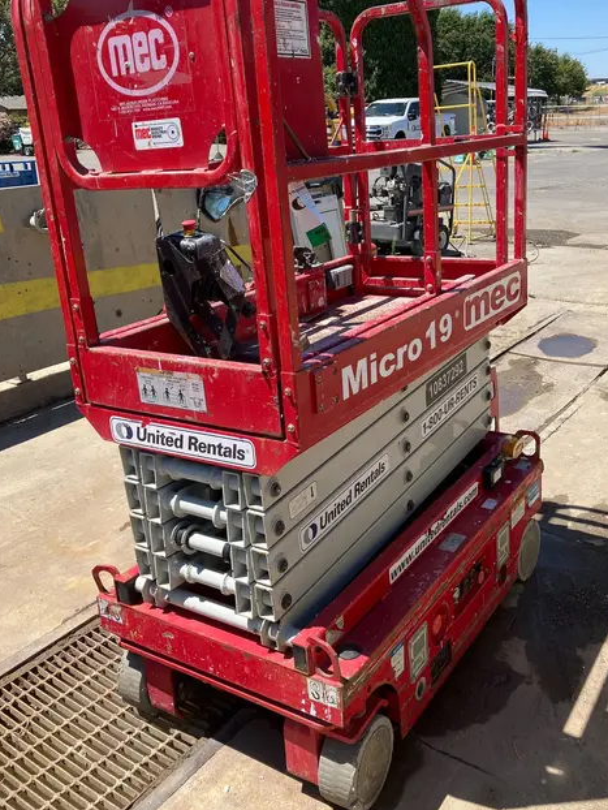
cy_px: 363
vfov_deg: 55.2
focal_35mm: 33
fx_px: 772
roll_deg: +0.9
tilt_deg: -16.5
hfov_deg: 42.9
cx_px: 333
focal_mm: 3.99
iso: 32
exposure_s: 1/1104
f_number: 1.8
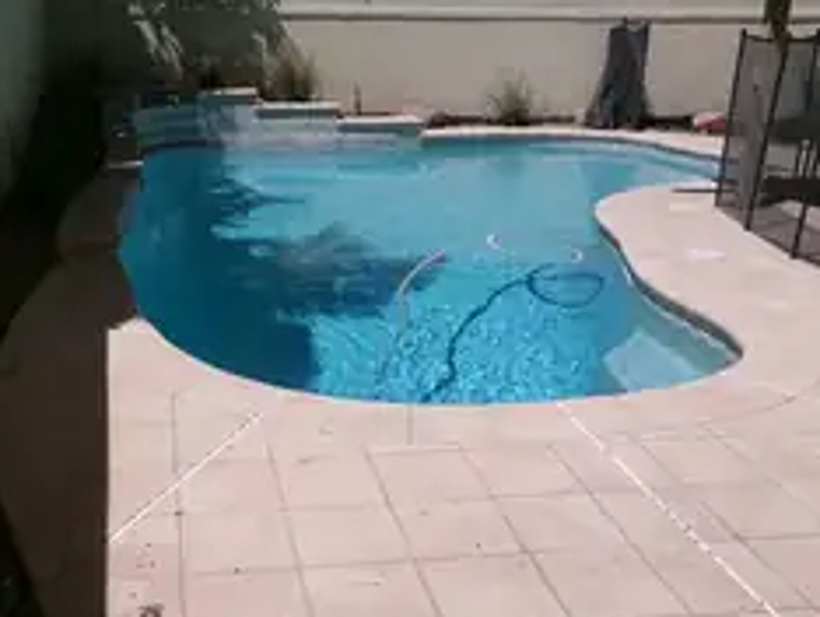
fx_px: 972
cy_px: 298
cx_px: 277
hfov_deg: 45.1
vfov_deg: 35.2
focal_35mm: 41
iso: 100
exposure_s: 1/280
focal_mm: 4.3
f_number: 11.07
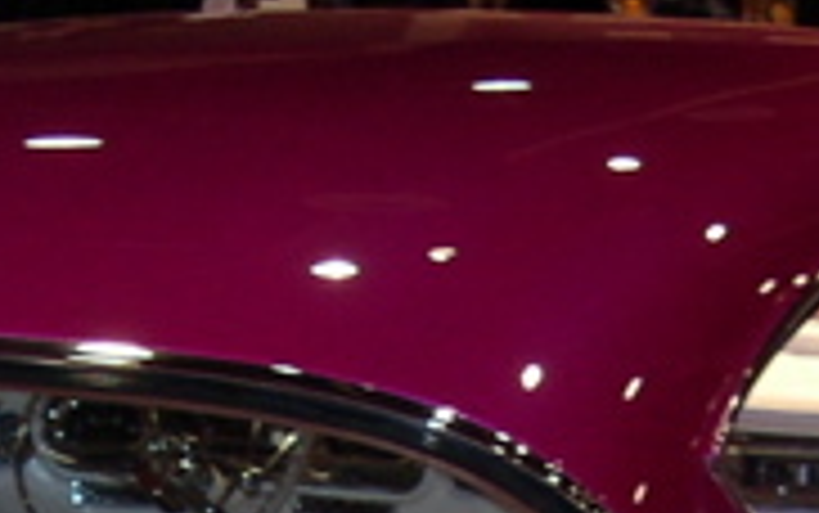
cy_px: 1148
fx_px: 3953
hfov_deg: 11.8
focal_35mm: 177
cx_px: 297
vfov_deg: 7.1
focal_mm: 8
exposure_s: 1/60
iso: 100
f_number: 2.8
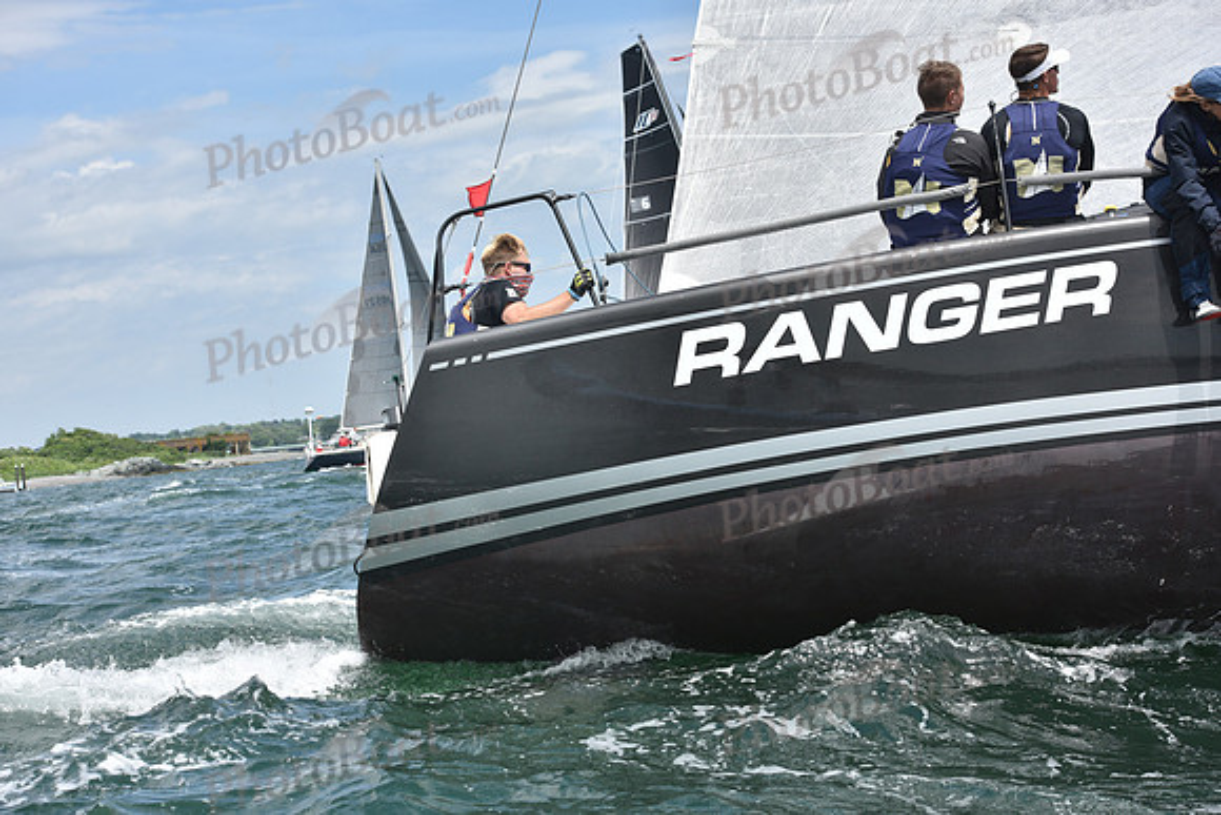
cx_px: 610
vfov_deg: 19.5
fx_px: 2375
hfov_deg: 28.8
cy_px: 408
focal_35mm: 70
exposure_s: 1/1000
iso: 250
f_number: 7.1
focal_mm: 70
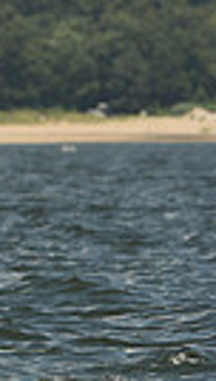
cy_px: 109
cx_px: -600
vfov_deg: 1.5
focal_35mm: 1402
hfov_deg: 0.9
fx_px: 14186
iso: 250
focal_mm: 310
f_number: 8
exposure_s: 1/1250
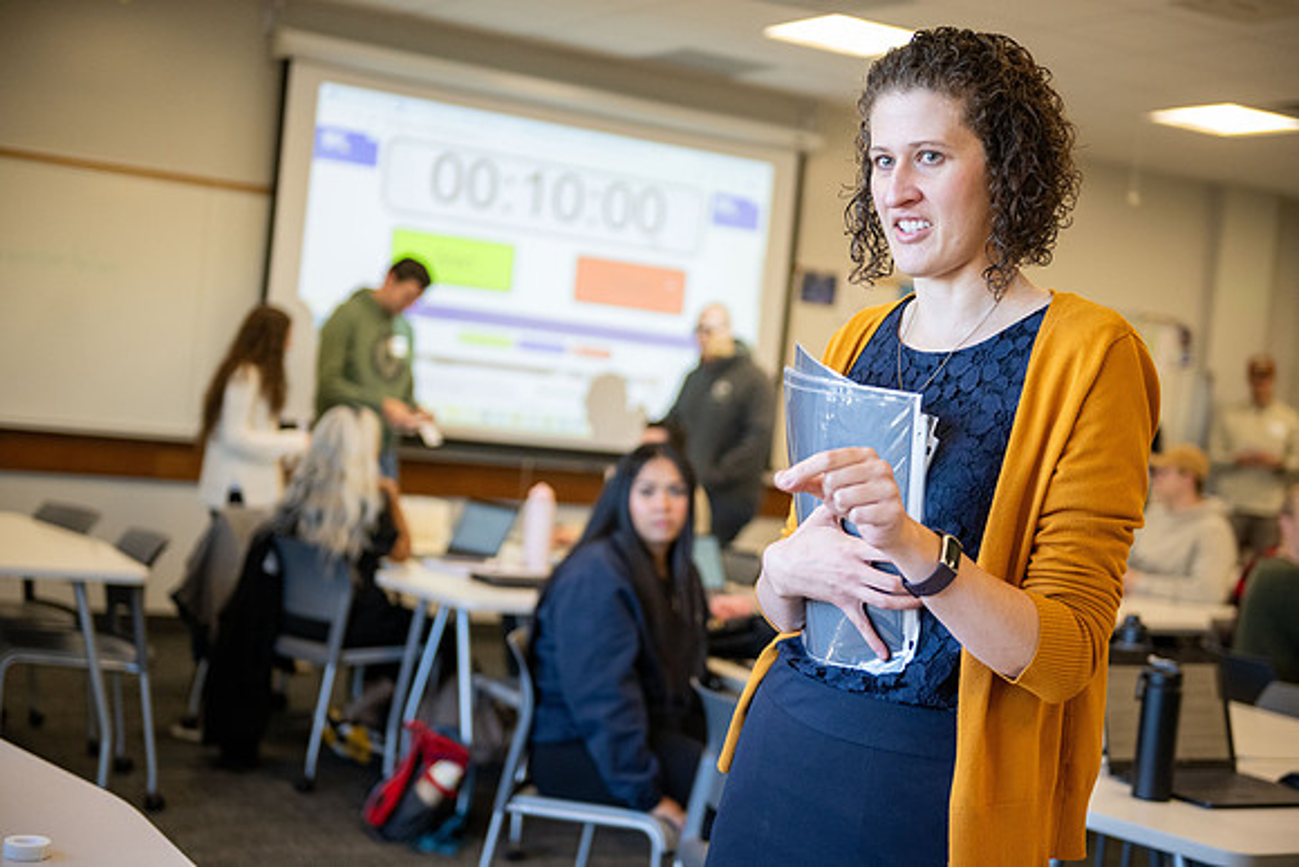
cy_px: 434
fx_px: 1985
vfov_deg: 24.6
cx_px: 650
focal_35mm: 55
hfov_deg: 36.2
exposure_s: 1/500
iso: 2000
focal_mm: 55
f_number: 2.8
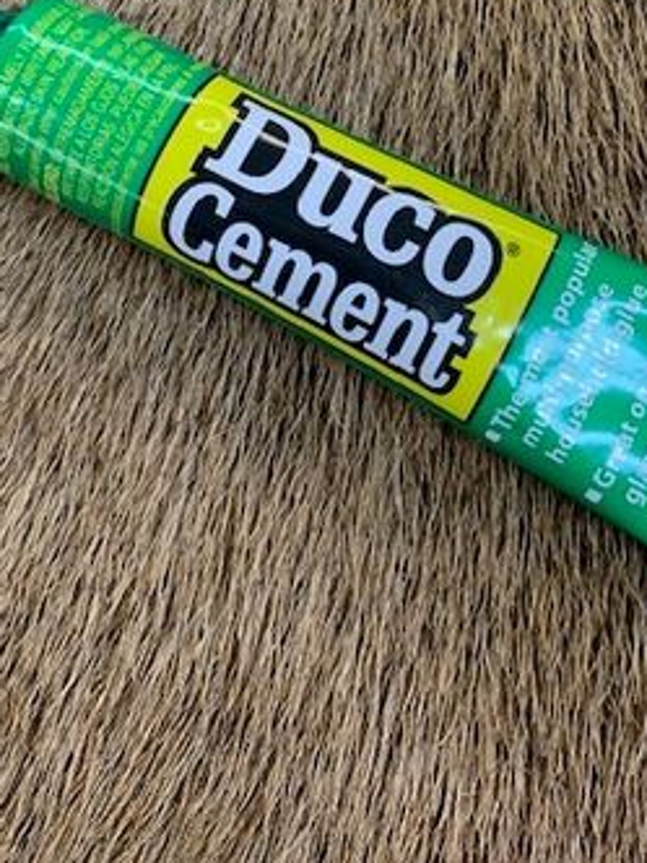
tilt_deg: -82.7
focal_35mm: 47
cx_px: 398
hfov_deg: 30.8
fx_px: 1171
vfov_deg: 39.2
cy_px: 203
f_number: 1.8
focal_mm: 4.25
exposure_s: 1/60
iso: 80
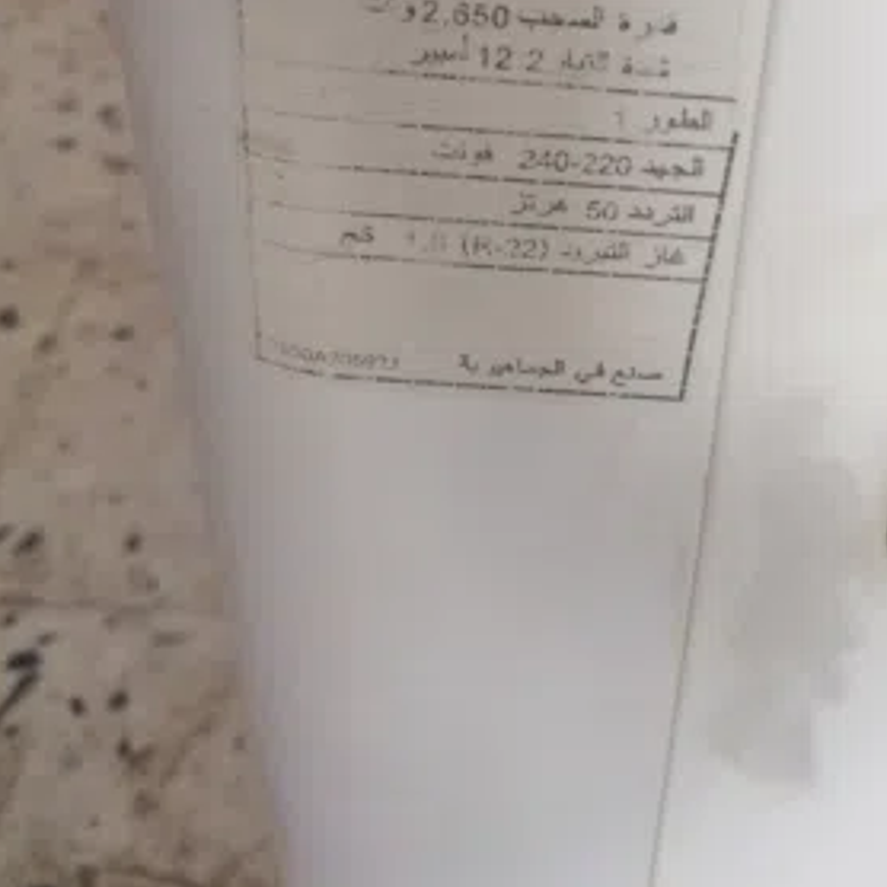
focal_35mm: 44
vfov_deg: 36.4
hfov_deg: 38.0
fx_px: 1276
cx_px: 568
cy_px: 120
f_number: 2.2
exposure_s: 1/33.3
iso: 250
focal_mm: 3.81
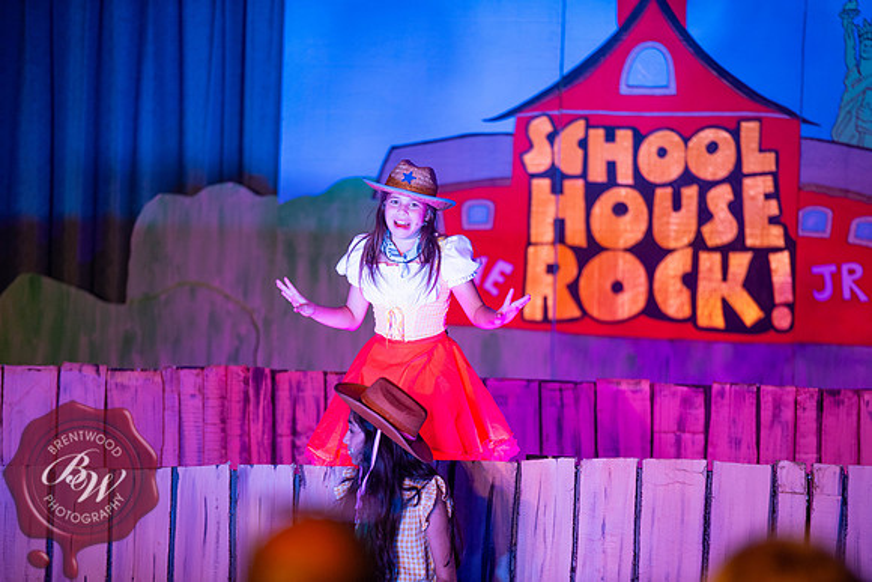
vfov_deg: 7.0
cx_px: 436
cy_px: 291
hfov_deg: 10.5
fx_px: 4724
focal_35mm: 195
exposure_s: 1/200
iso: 1000
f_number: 2.8
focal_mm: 195
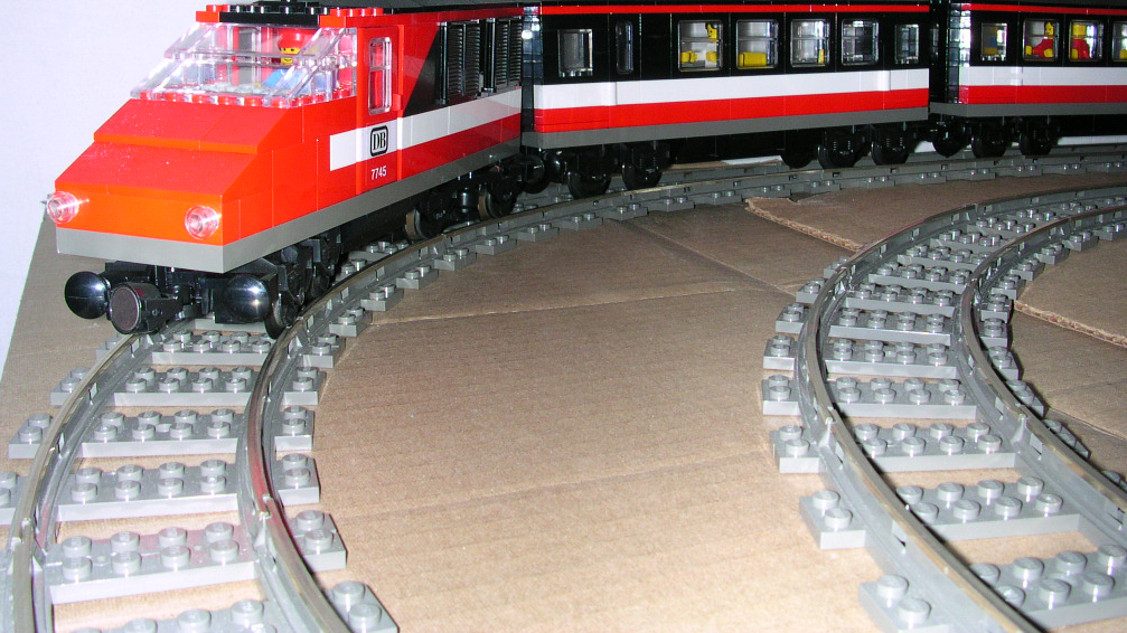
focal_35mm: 41
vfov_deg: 28.8
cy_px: 206
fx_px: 1225
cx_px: 565
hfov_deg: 49.4
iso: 100
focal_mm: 5.6
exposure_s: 1/60
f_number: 4.5
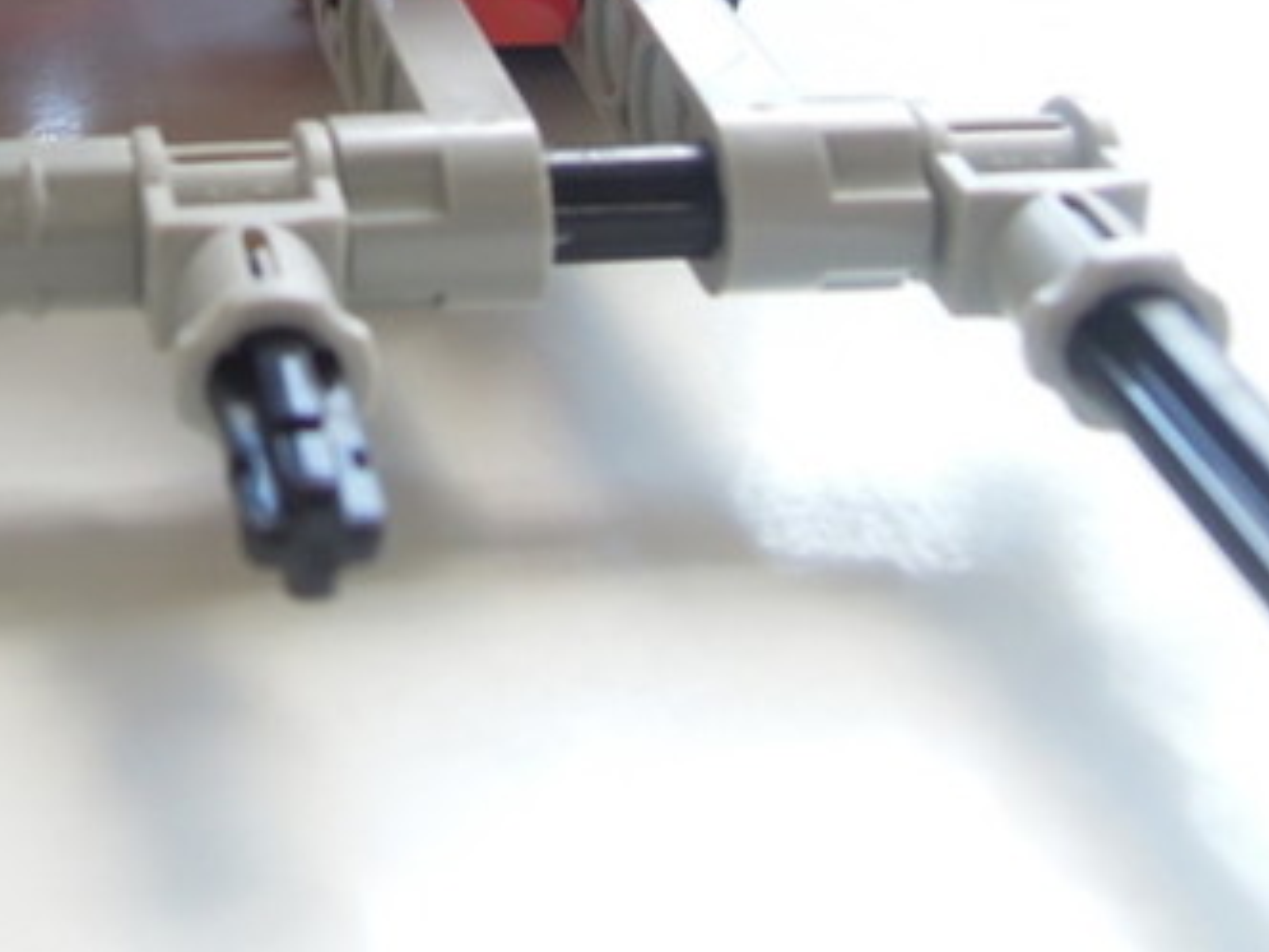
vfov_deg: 20.6
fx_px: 2383
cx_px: -23
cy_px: -296
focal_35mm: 65
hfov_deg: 27.9
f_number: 2.8
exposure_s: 1/50
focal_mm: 4.3
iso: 160
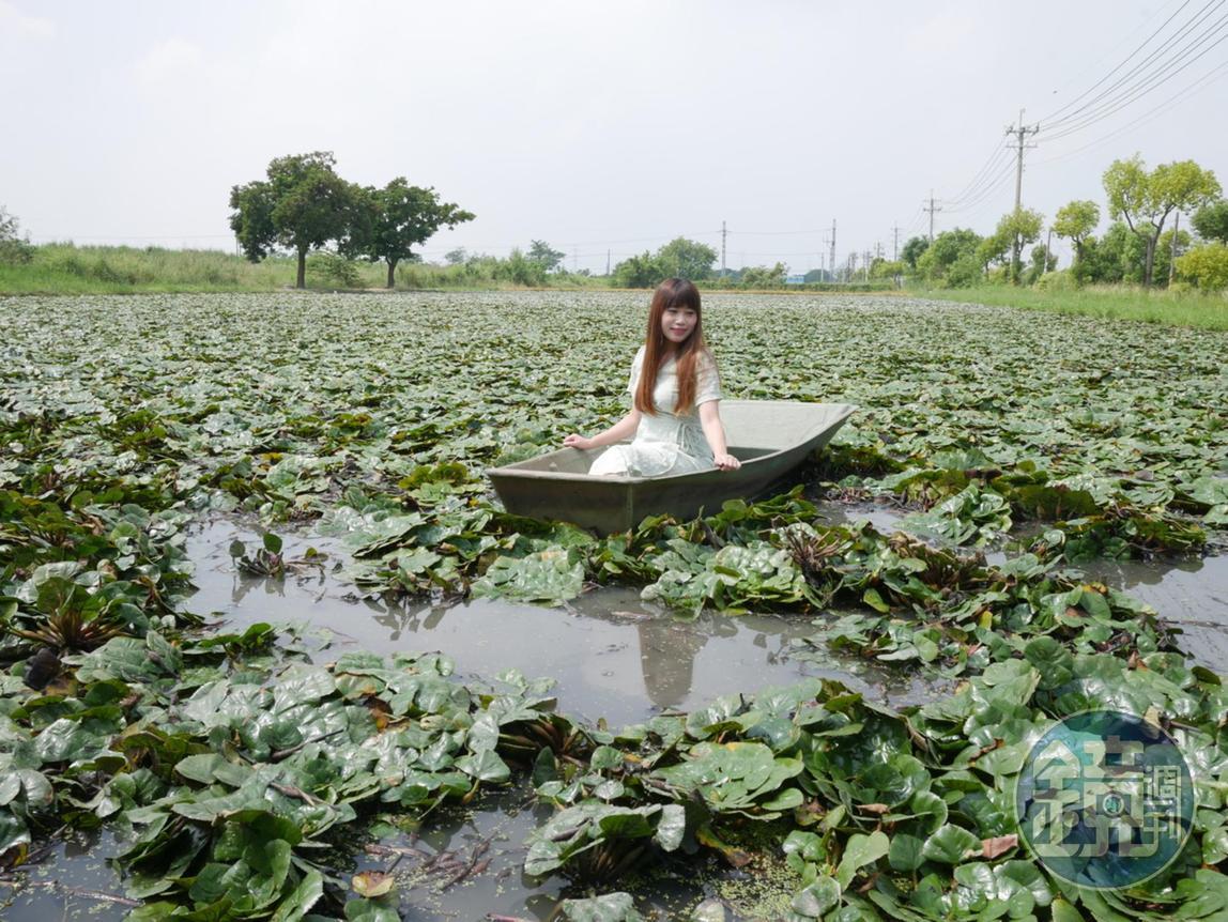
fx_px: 1065
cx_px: 614
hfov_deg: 59.9
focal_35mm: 30
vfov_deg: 46.8
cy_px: 461
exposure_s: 1/250
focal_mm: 15
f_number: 8
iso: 200
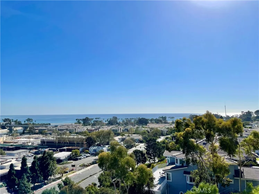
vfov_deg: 53.1
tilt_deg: +4.5
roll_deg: +0.1
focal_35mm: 26
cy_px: 97
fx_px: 195
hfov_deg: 67.3
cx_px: 130
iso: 32
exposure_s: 1/7299
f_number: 1.6
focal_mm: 4.2
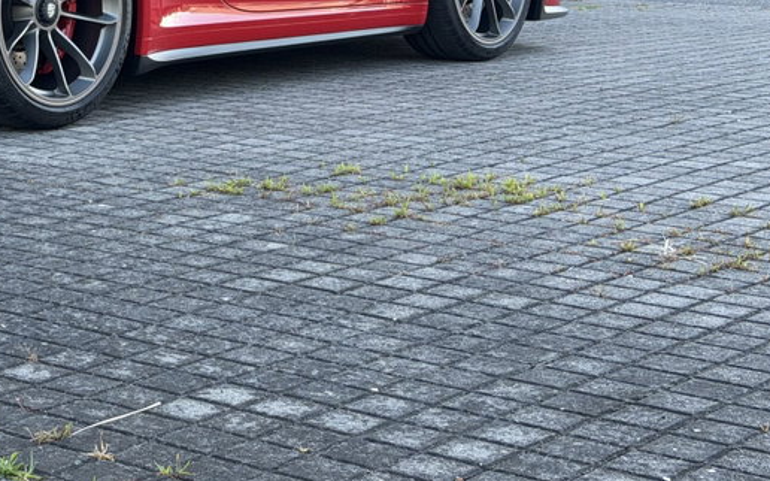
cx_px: 52
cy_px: -12
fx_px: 2119
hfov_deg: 20.1
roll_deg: +0.5
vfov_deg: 12.8
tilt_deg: -4.5
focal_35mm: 101
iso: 80
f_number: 1.78
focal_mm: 6.76
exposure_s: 1/422
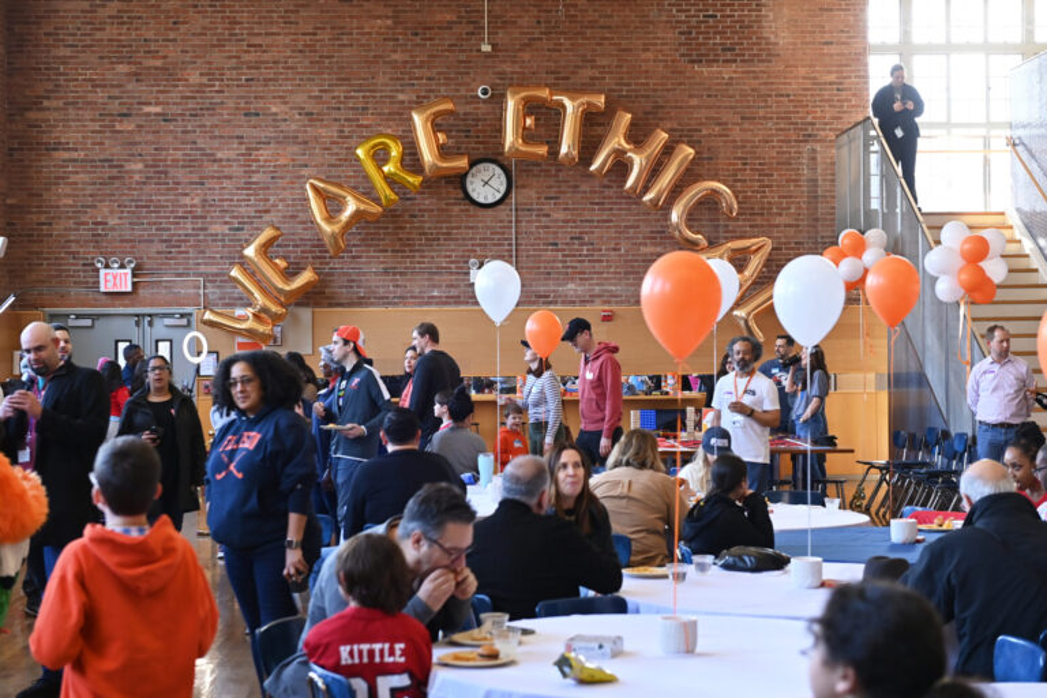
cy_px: 349
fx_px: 1599
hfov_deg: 36.2
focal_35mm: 55
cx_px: 524
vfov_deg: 24.6
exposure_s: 1/250
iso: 1250
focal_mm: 55
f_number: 4
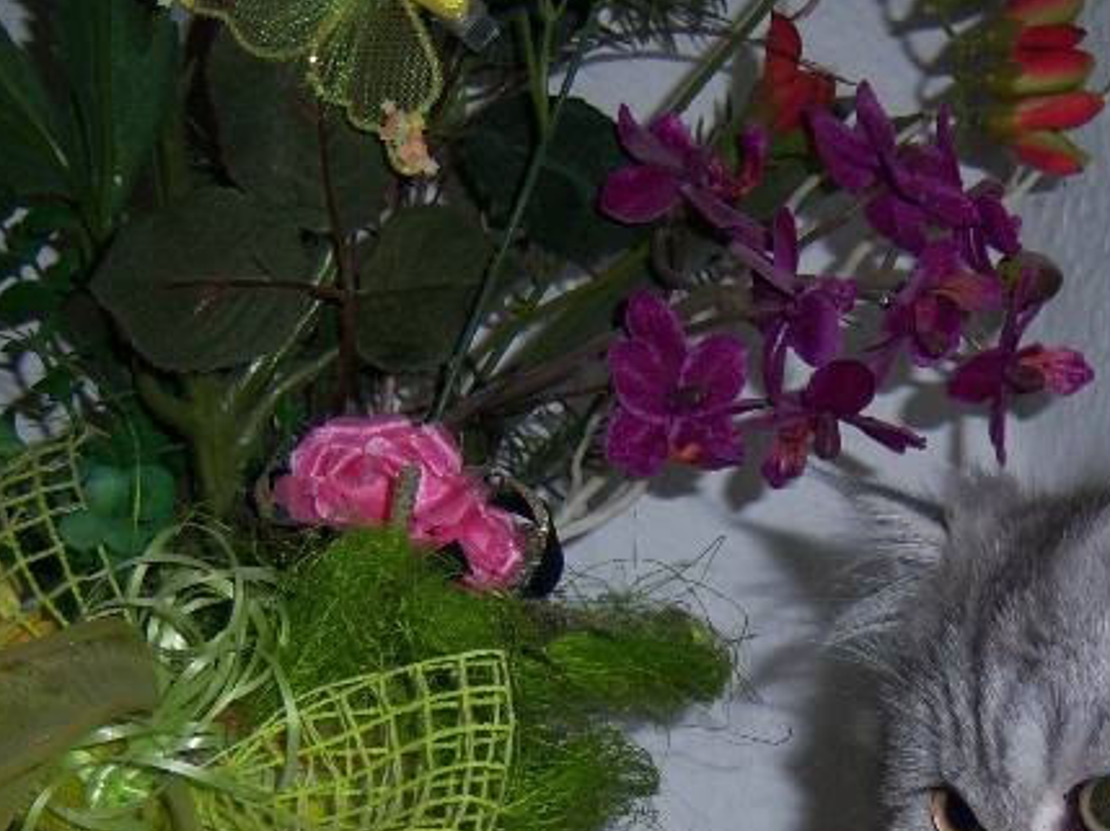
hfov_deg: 22.5
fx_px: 2755
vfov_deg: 16.7
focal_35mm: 86
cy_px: 849
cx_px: 856
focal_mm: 7.5
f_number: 2.8
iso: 80
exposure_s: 1/60
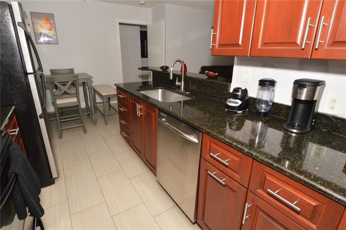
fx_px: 173
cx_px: 173
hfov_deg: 90.1
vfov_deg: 67.3
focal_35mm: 18
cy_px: 115
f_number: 9
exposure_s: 1/60
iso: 800
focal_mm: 12
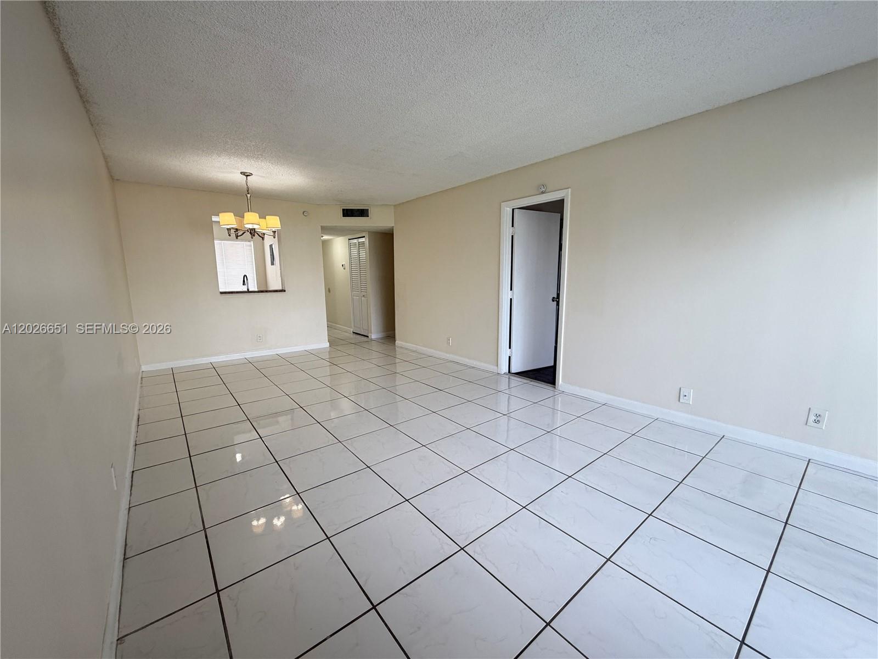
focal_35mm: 14
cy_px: 330
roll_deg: +0.8
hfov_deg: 102.1
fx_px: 355
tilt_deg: -8.2
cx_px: 439
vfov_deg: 85.7
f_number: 2.2
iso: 160
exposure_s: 1/120
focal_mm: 2.22
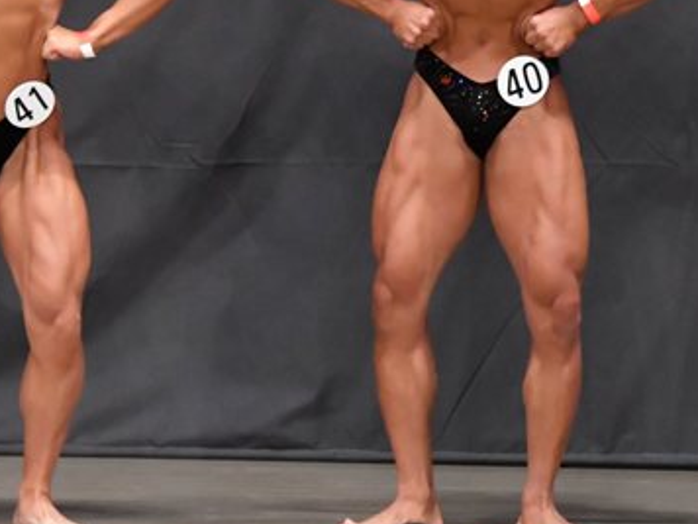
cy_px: 110
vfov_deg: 3.2
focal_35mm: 471
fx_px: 9497
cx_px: 293
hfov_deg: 4.2
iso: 6400
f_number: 5.6
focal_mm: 150
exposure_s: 1/400
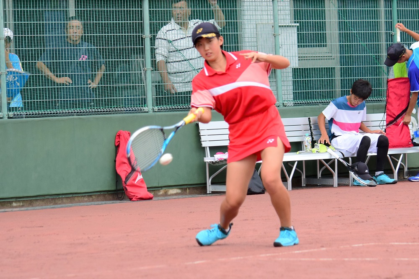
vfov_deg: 8.3
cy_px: 140
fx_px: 1920
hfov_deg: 12.5
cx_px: 210
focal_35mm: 165
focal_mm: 110
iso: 500
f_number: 4.8
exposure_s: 1/1250
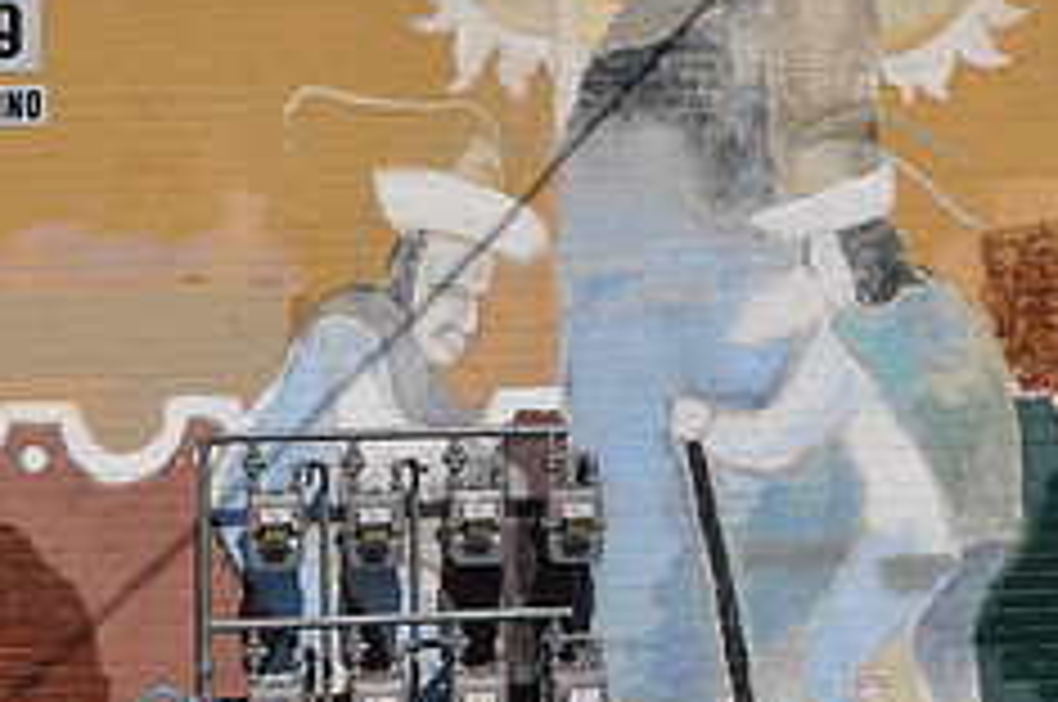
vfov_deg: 15.1
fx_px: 2612
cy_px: 52
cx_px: 653
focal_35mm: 89
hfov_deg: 22.9
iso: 200
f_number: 13
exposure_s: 1/160
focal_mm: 24
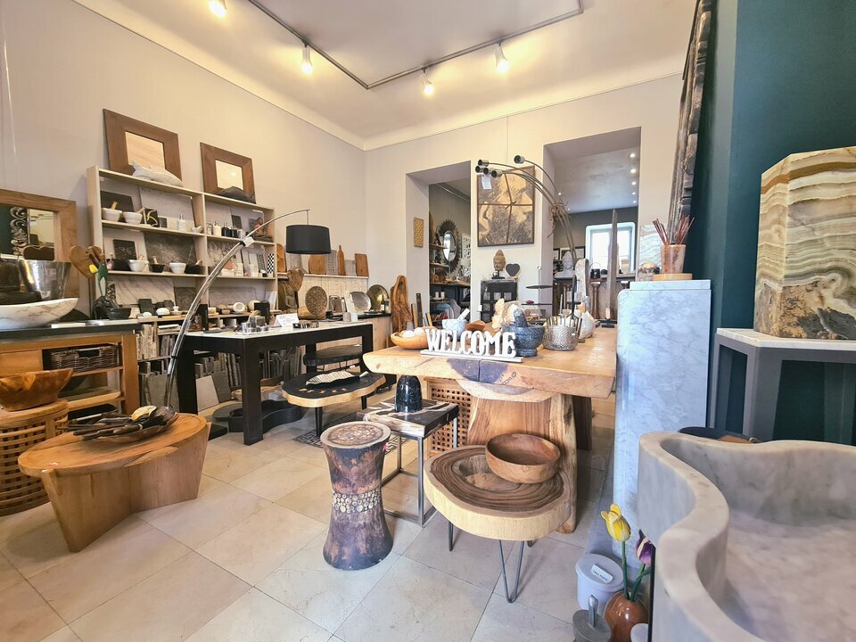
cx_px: 428
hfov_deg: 106.2
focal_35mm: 13
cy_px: 321
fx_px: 321
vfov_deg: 89.9
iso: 250
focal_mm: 2.22
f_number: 2.2
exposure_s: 1/50
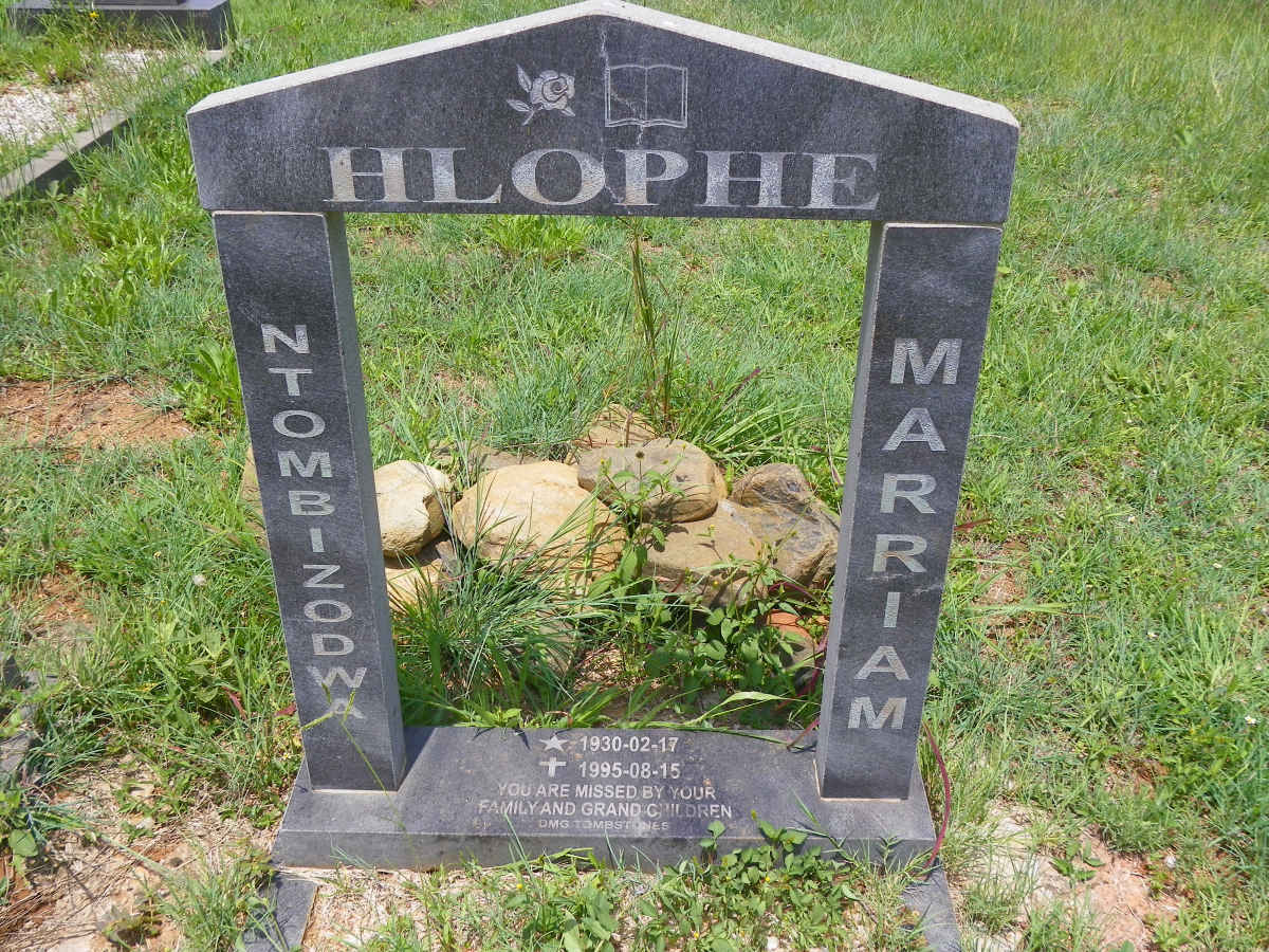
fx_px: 1283
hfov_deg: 52.6
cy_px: 476
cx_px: 634
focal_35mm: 35
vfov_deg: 40.7
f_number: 5
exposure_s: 1/250
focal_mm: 6.2
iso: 64
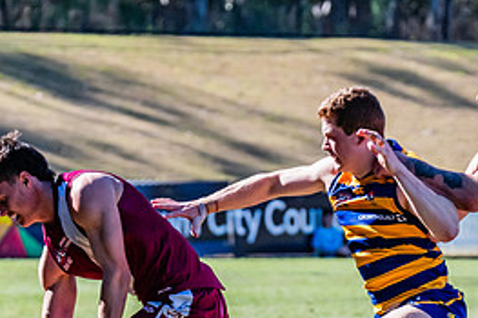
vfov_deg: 2.2
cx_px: 255
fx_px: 8306
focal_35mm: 626
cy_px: 357
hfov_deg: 3.3
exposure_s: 1/1600
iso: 800
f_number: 7.1
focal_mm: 240
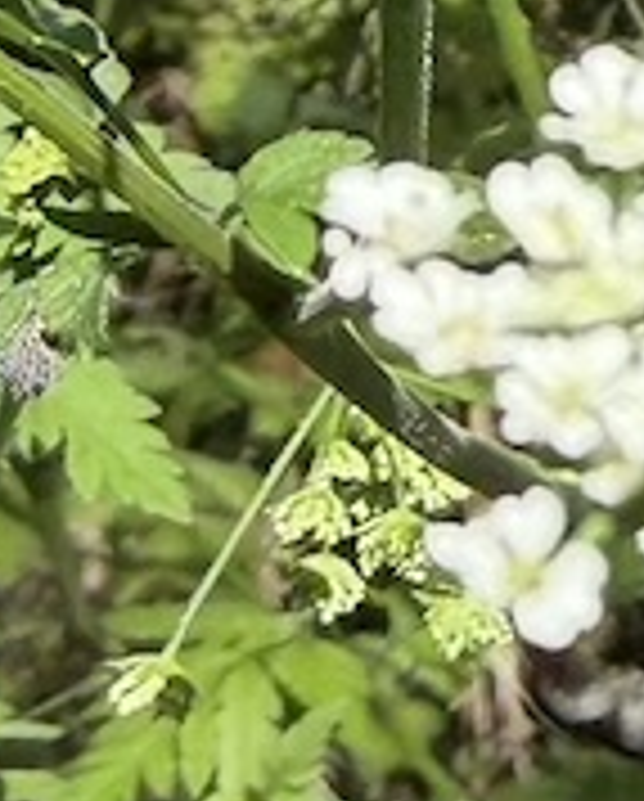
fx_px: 4159
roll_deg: -2.6
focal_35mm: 175
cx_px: 383
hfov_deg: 8.9
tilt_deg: -17.4
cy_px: -178
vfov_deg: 10.8
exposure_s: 1/777
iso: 32
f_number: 2.2
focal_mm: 2.22
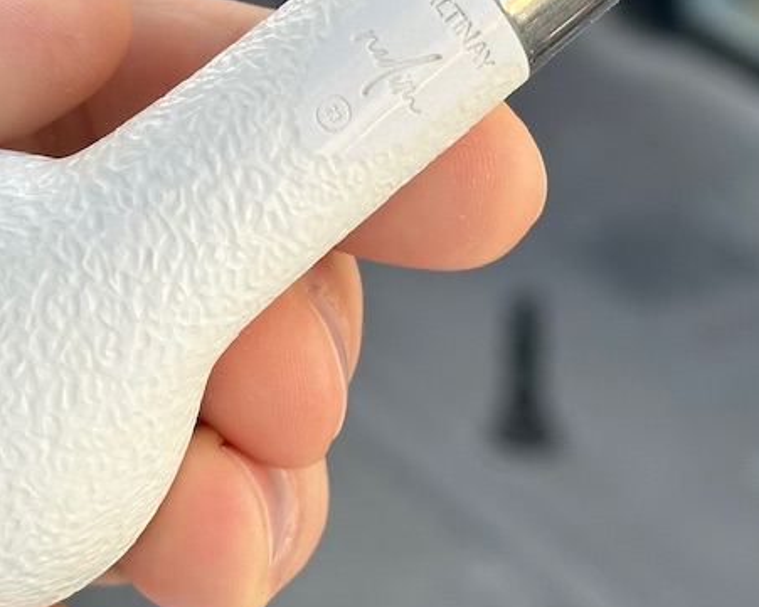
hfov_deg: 14.5
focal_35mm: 133
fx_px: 2988
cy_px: -13
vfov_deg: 11.5
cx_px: 483
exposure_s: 1/426
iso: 64
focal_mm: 6.86
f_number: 1.78
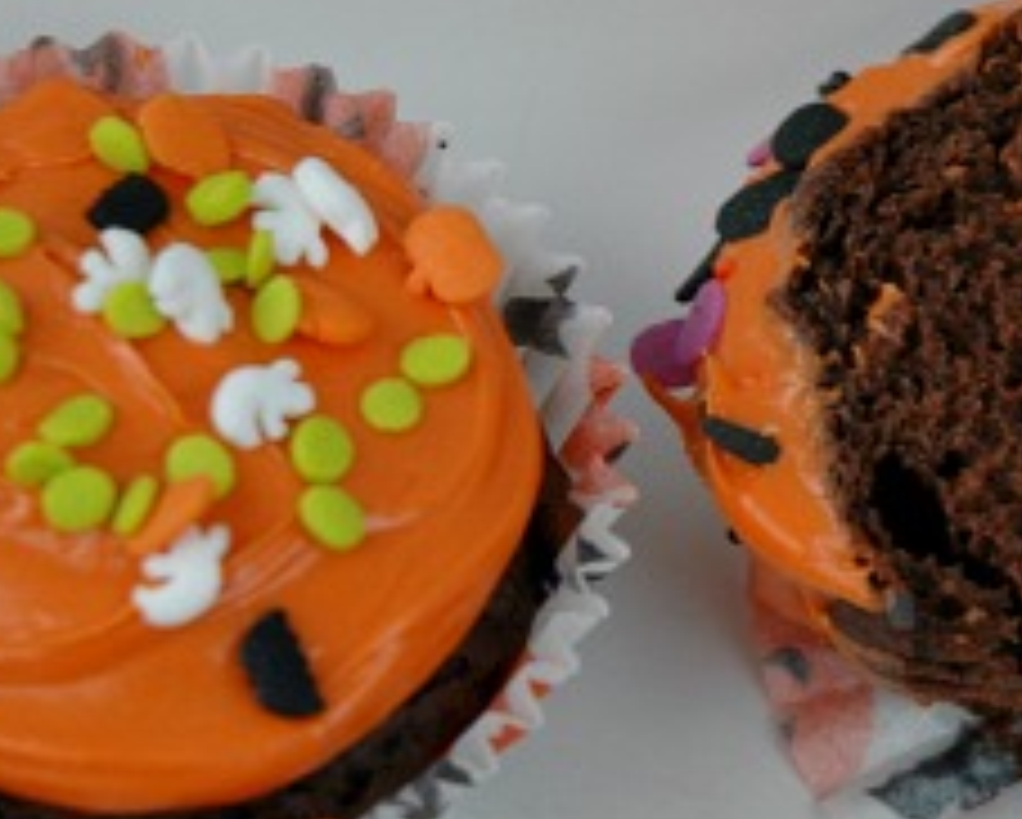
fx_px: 8144
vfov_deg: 5.8
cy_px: 400
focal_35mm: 269
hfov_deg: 7.2
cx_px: 824
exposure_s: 1/30
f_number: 4.5
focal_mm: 70
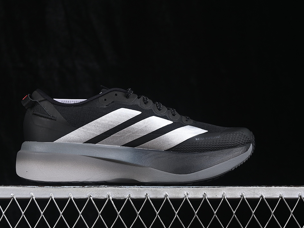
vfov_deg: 18.0
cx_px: 133
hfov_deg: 23.8
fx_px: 720
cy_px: 114
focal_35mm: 82
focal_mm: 50
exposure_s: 1/60
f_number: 6.3
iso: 160
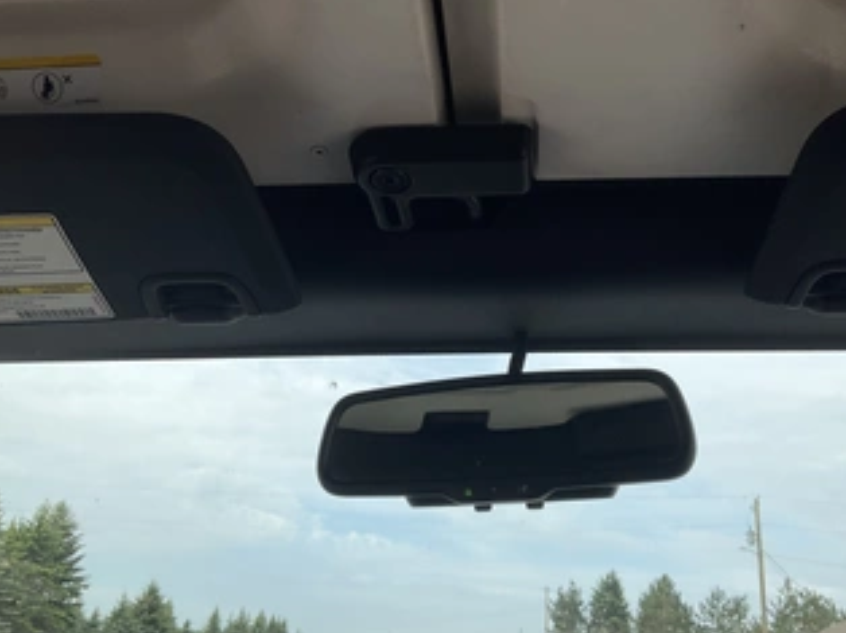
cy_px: 310
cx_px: 496
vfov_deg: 38.6
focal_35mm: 37
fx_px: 904
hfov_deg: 49.9
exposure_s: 1/855
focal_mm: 3
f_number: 1.8
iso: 25
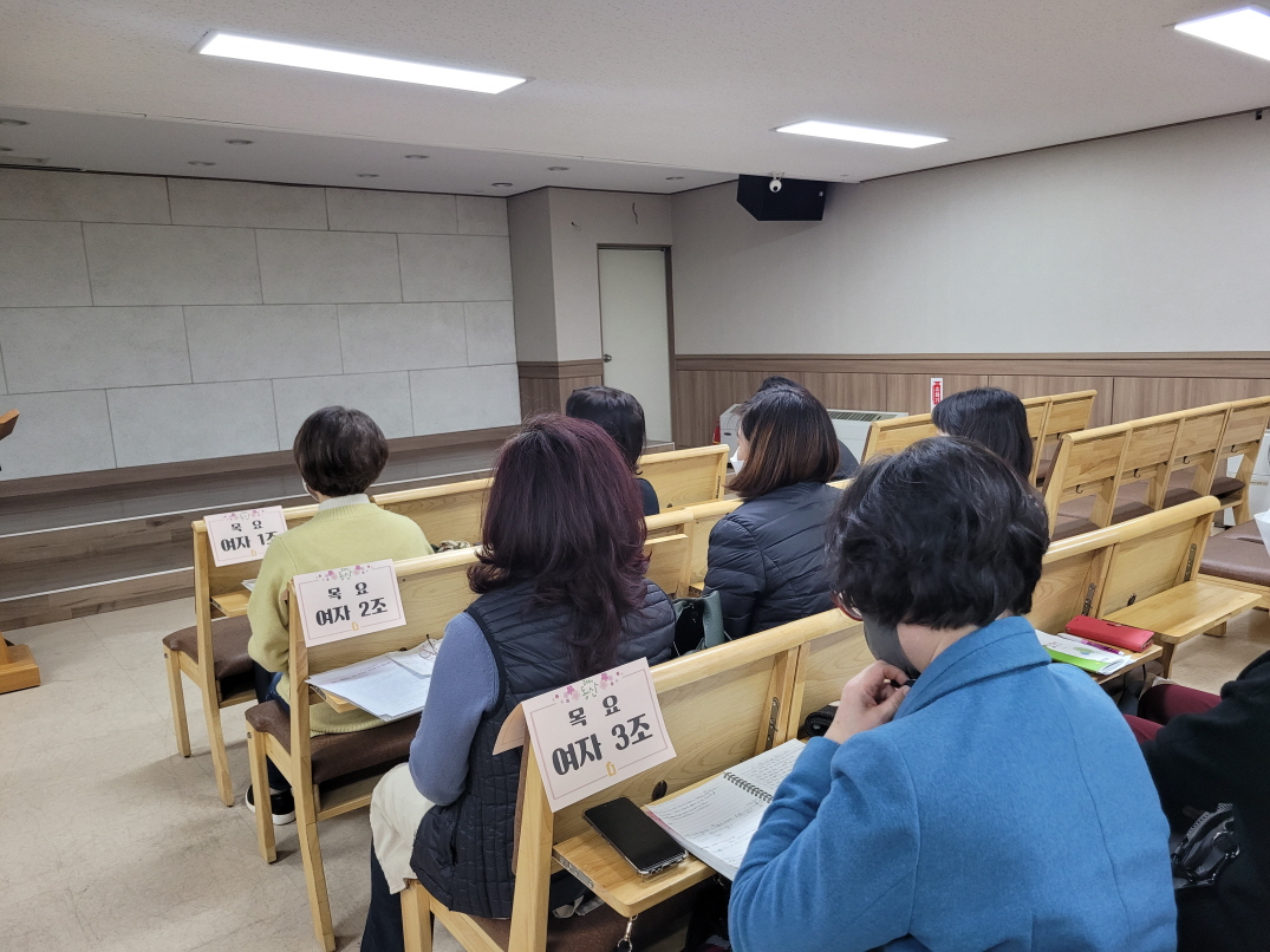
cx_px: 635
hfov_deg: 67.3
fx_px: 954
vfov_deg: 53.1
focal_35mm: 26
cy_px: 476
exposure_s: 1/120
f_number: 1.8
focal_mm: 5.4
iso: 320
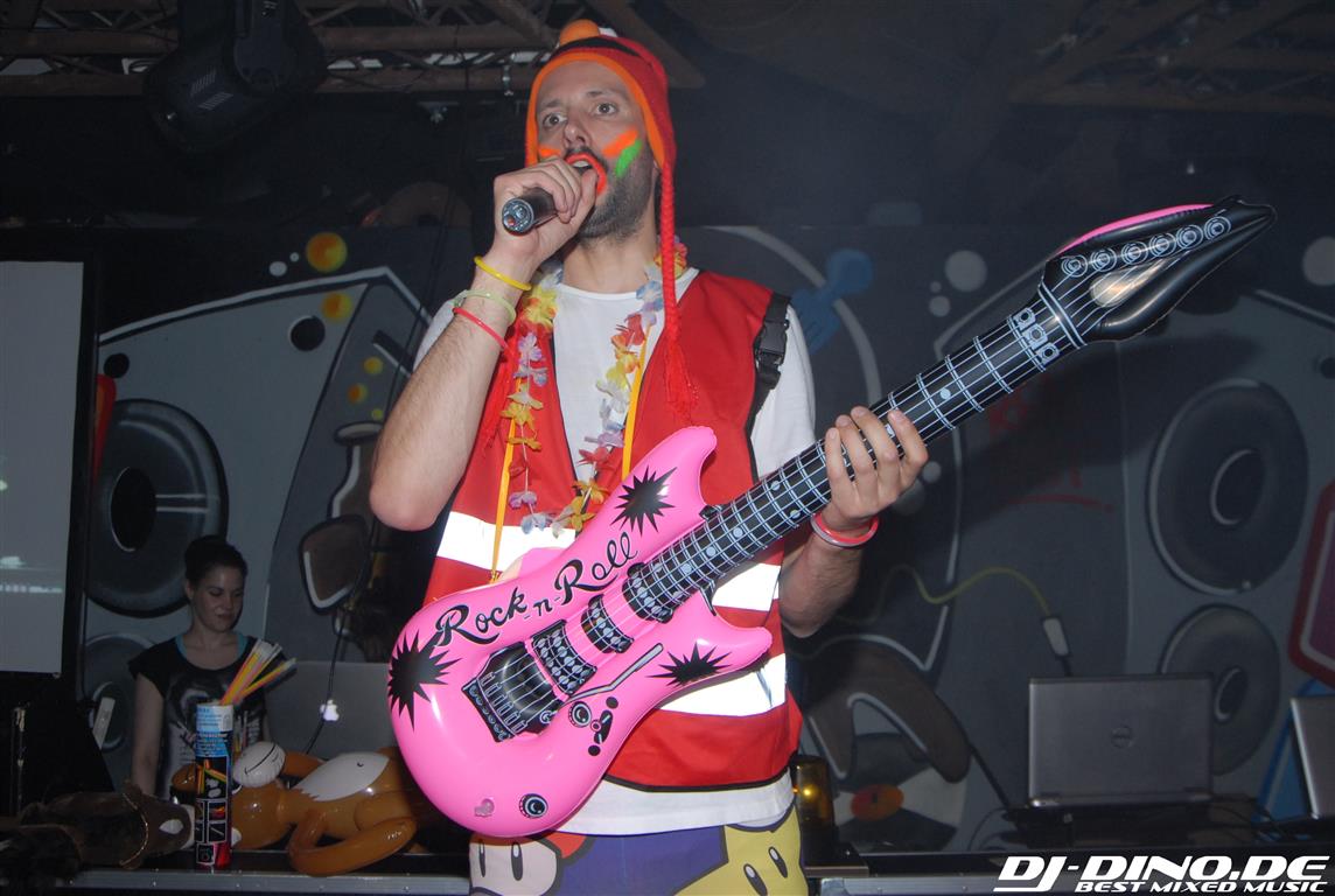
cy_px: 448
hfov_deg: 53.0
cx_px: 668
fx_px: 1338
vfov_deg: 37.0
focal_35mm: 36
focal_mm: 24
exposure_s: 1/60
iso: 400
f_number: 6.3
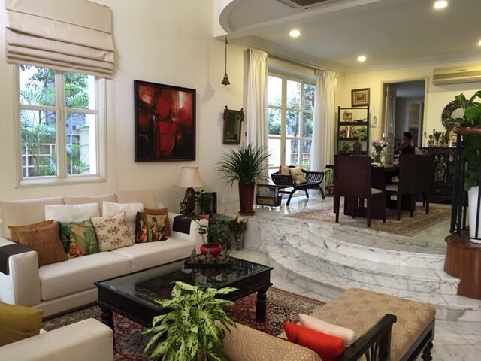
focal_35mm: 29
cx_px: 240
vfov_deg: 48.2
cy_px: 180
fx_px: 403
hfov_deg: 61.7
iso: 80
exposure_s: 1/15
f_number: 2.2
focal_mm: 4.15
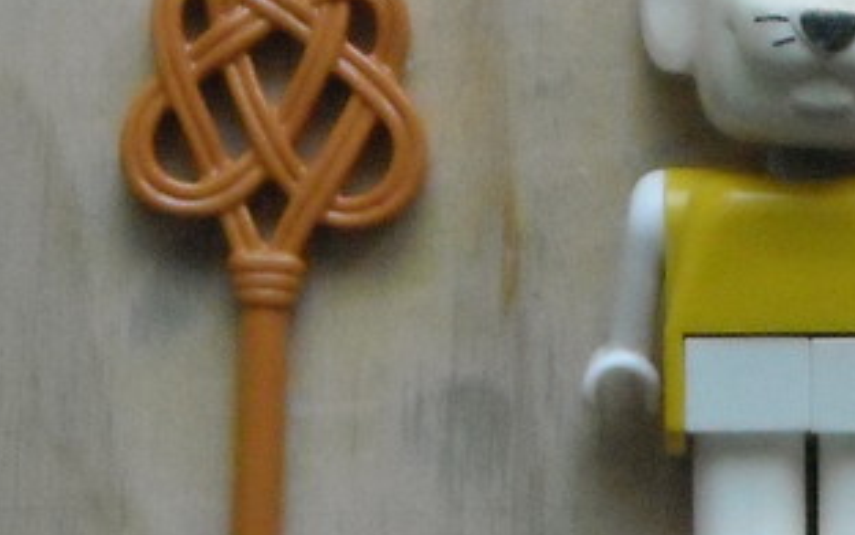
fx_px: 7480
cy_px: 364
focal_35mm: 321
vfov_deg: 4.1
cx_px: 773
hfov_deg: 6.5
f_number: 4.7
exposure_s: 1/141
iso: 800
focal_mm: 17.1
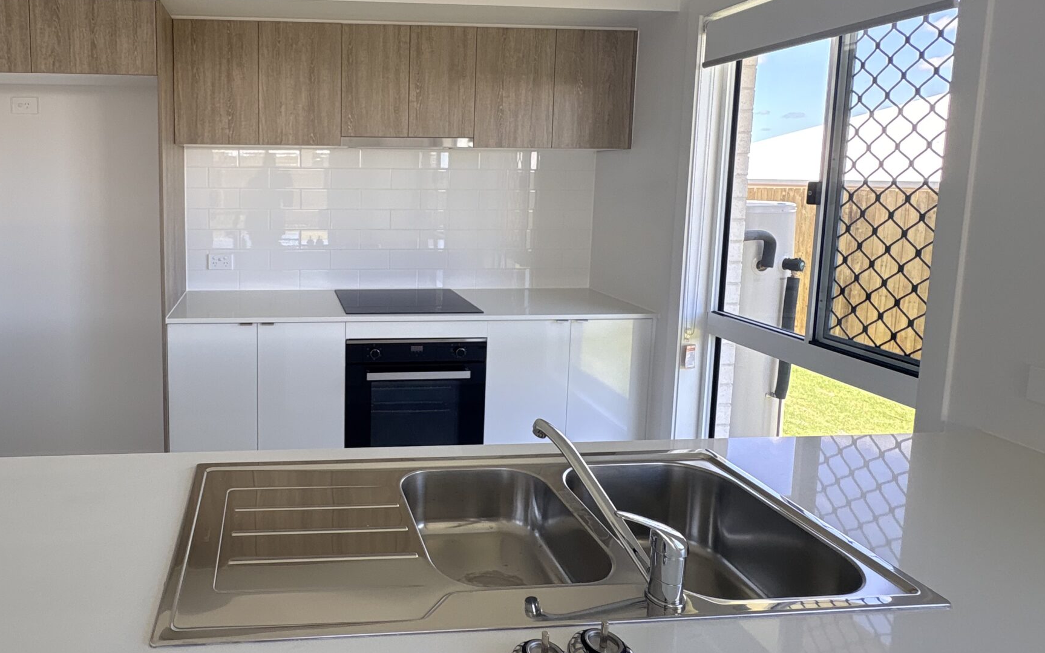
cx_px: 322
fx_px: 626
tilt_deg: -5.7
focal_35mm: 22
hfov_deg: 76.3
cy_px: 236
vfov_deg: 54.3
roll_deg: -0.4
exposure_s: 1/99
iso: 40
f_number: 2.2
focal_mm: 2.22
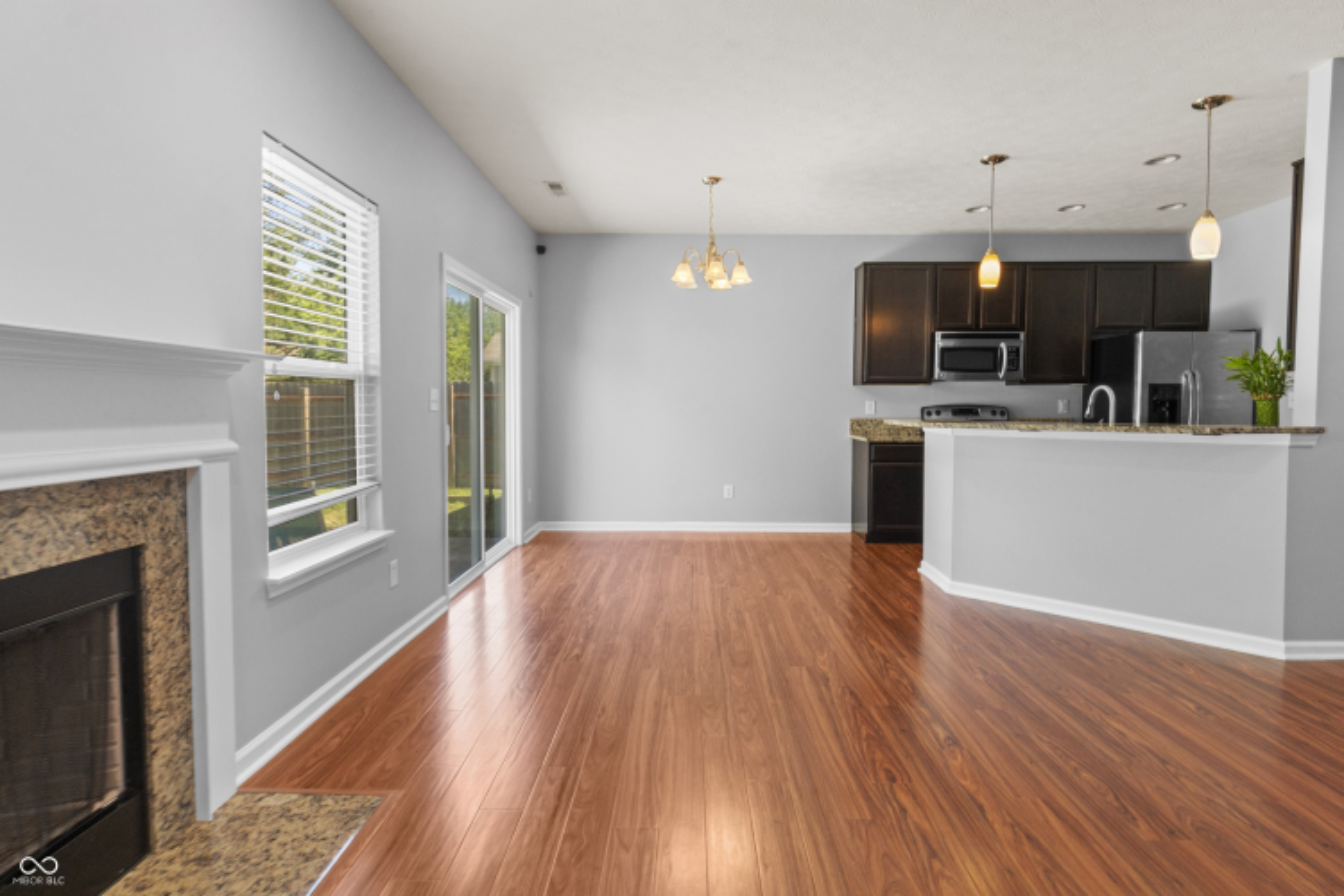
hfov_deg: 90.0
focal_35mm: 18
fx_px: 672
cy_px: 448
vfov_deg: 67.4
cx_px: 672
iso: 250
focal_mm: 12
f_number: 9
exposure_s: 1/8
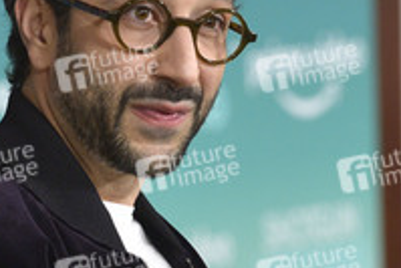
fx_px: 4793
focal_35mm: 430
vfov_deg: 3.2
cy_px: 119
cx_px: 133
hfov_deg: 4.8
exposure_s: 1/320
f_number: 6.3
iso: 2000
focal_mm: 190
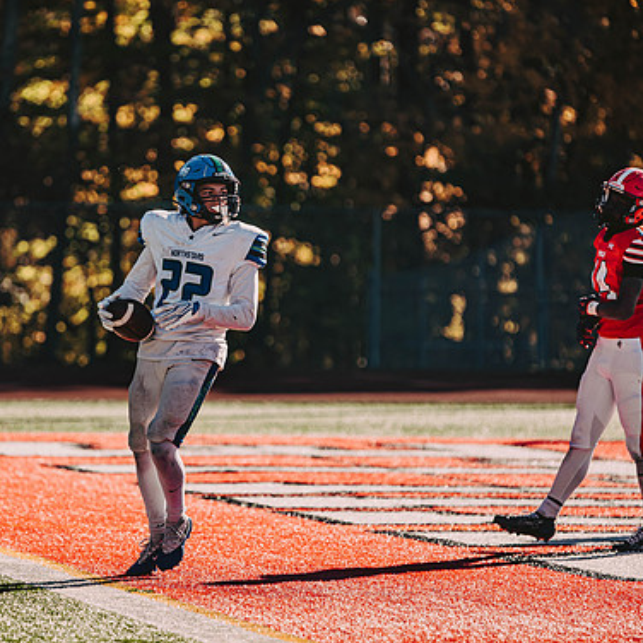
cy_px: 329
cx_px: 195
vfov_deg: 6.7
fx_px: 5506
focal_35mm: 262
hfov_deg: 6.7
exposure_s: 1/2000
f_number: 3.2
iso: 250
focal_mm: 200
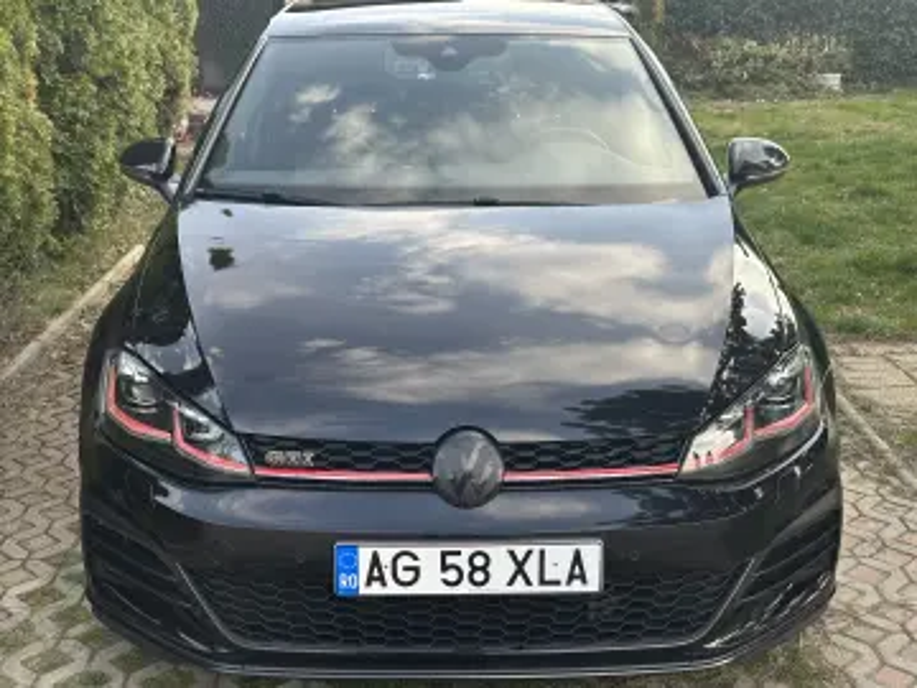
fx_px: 1272
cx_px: 458
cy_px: 344
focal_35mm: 48
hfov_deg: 39.7
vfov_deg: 30.3
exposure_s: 1/389
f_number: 1.78
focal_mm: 6.86
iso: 64
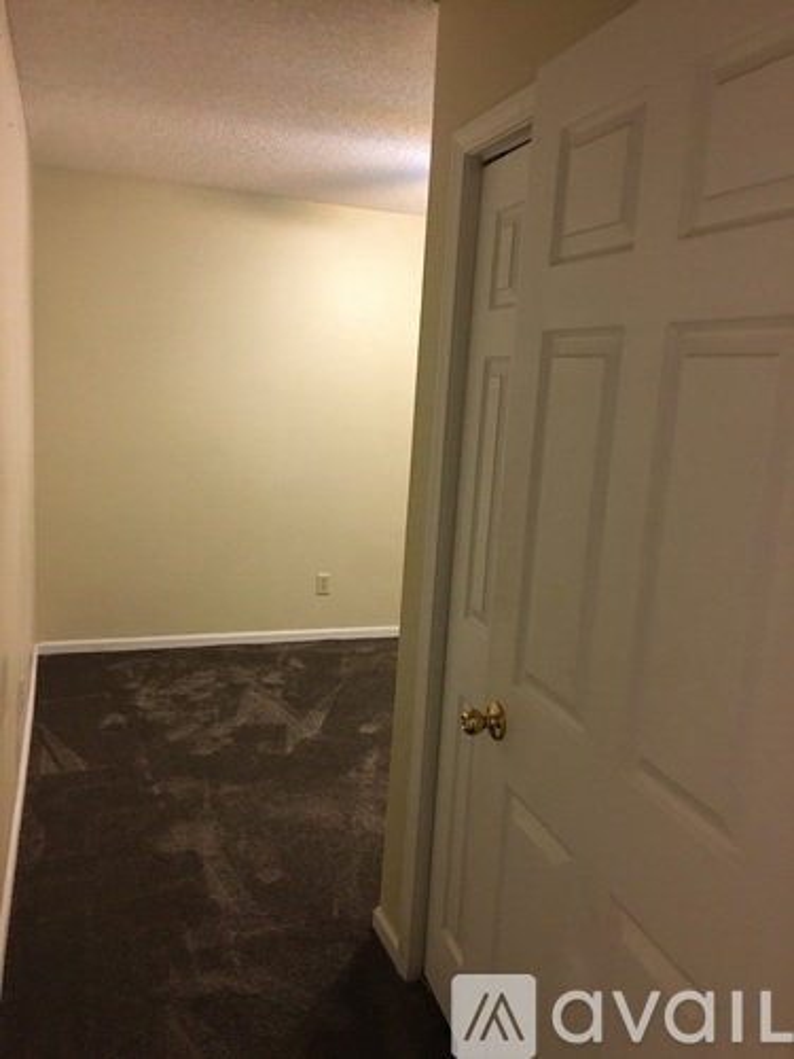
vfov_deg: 61.7
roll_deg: -3.1
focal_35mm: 29
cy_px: 530
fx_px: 887
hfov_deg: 48.2
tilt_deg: -8.2
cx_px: 397
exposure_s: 1/15
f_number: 2.2
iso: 100
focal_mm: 4.15
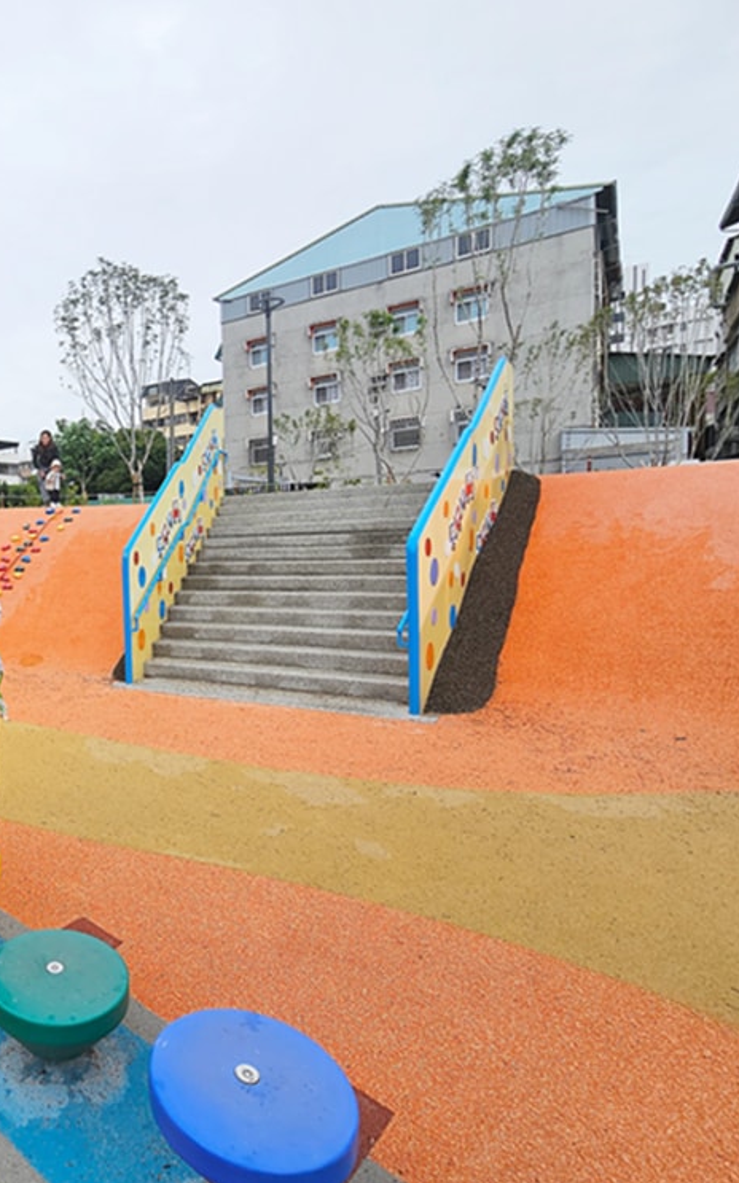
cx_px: 5
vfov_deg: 88.0
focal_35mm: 19
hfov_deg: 50.6
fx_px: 613
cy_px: 581
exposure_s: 1/1372
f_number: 2.2
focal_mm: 2.2
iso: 50
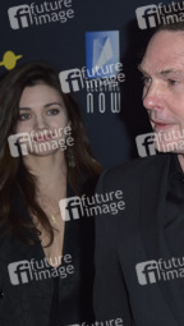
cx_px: 185
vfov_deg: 14.9
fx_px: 1245
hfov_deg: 8.4
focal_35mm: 144
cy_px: 174
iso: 250
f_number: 6.3
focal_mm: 78
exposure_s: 1/250
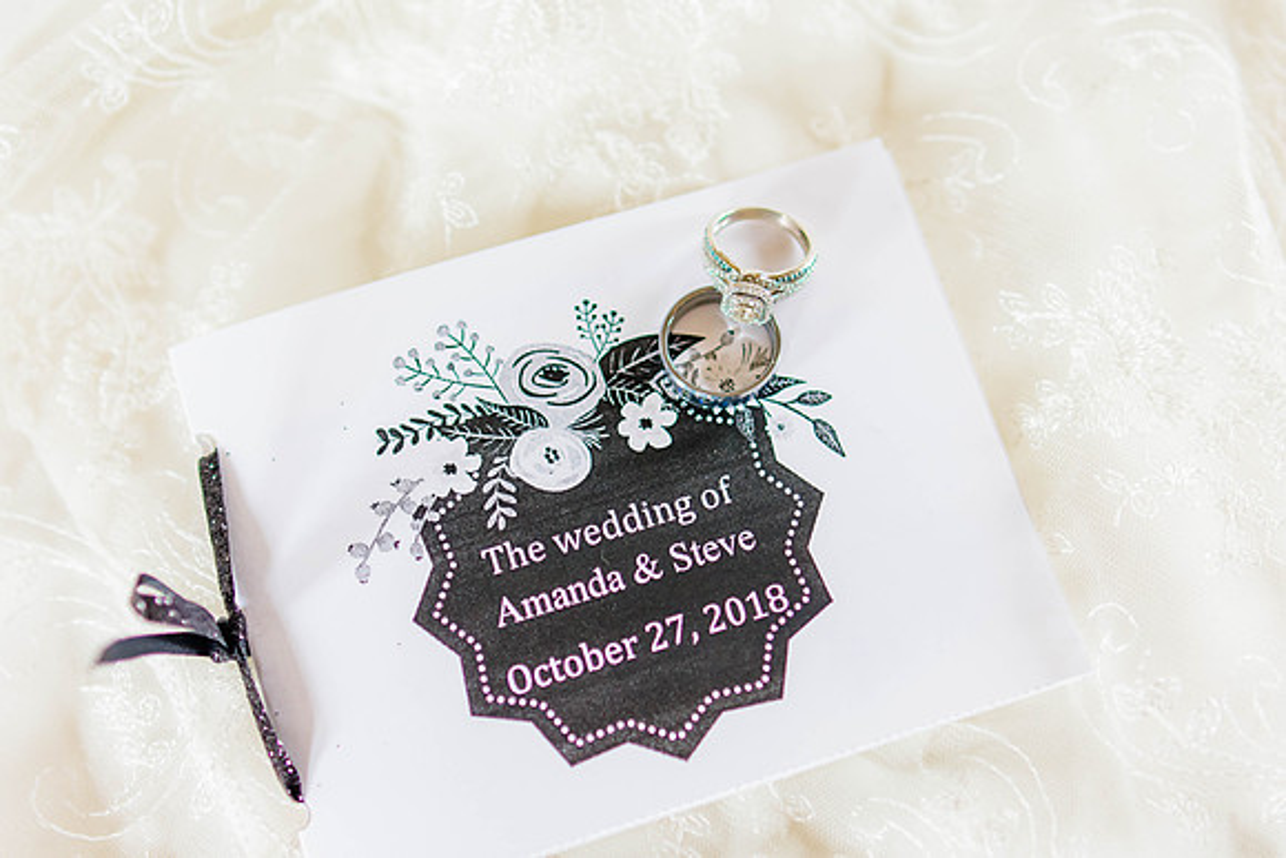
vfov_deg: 25.8
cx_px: 643
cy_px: 429
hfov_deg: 37.8
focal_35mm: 52
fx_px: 1876
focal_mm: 35
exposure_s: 1/100
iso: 800
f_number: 2.2
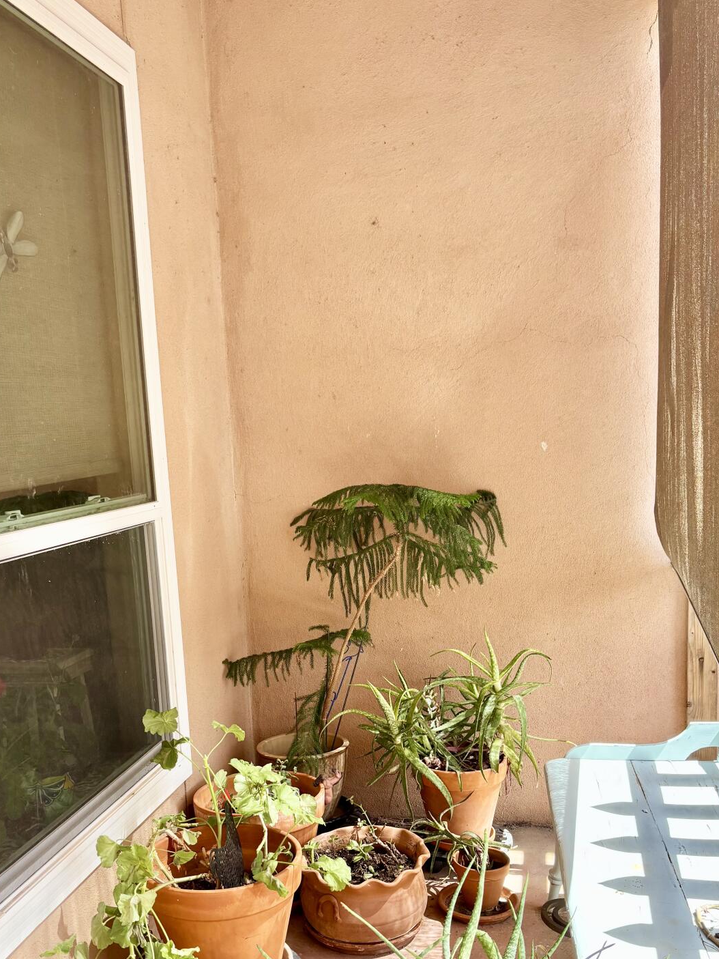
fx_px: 1025
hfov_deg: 38.6
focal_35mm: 37
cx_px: 328
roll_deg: +3.6
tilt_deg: -10.4
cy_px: 605
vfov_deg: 49.6
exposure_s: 1/340
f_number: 1.6
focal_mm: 5.96
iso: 50
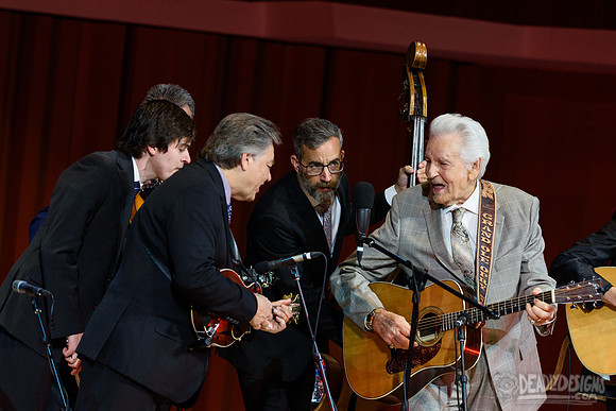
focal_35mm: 259
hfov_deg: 7.9
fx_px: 4438
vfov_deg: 5.3
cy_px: 189
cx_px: 298
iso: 2500
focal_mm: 240
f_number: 5.3
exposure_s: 1/320
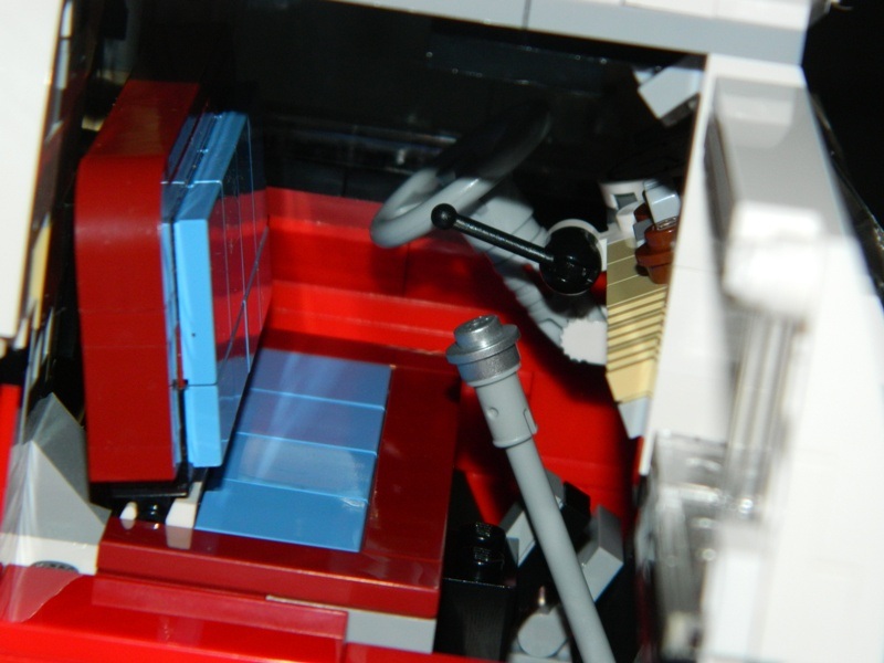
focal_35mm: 150
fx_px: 3831
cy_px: 332
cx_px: 442
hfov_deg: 13.2
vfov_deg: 9.9
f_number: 13.9
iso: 200
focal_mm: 27
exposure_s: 1/60
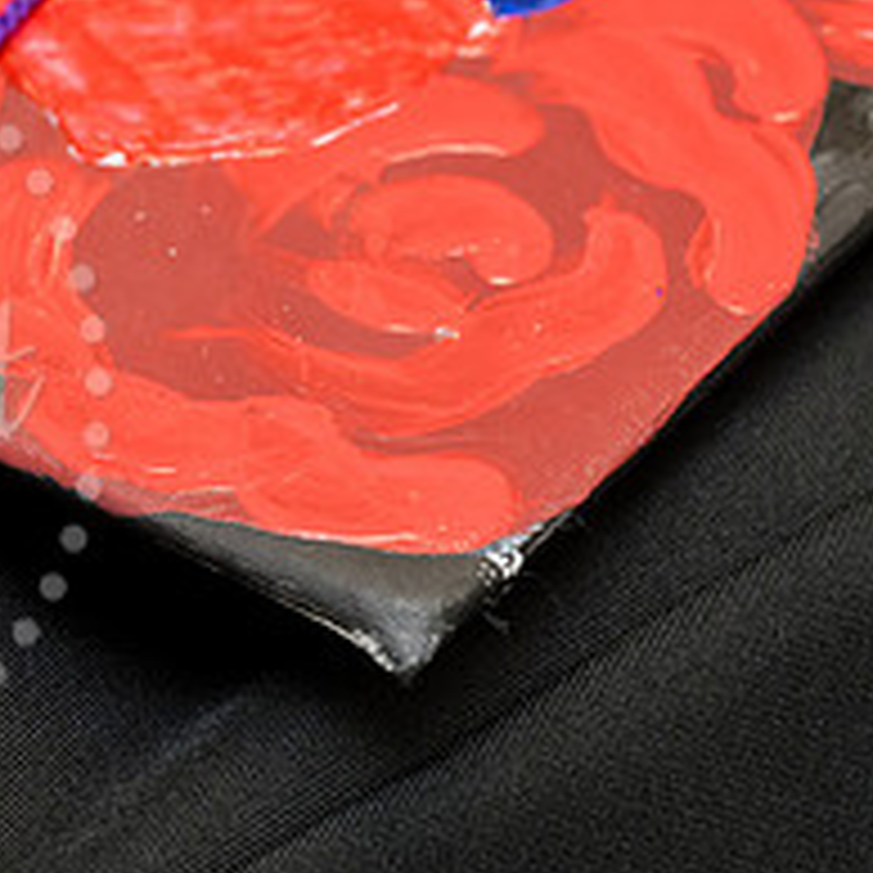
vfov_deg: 5.7
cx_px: -320
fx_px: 8731
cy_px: 389
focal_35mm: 306
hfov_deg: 5.7
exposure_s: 1/160
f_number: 6.3
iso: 1250
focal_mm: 120
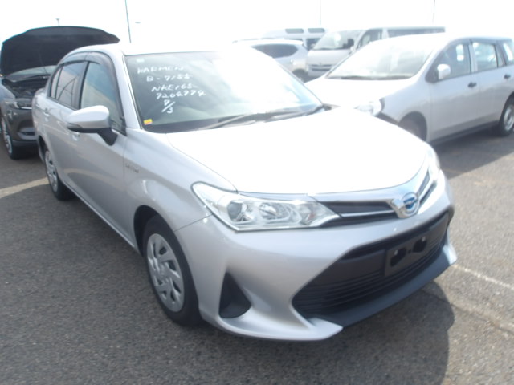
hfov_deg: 65.3
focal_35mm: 27
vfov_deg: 51.4
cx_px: 257
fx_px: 401
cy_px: 192
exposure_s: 1/60
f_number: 10.4
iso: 100
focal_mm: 4.9
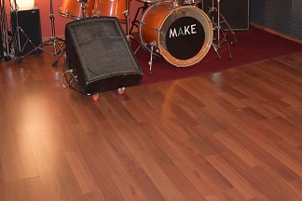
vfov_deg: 26.2
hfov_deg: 39.6
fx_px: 419
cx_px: 165
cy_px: 24
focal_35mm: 50
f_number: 3.5
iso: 800
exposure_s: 1/25
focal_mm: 18
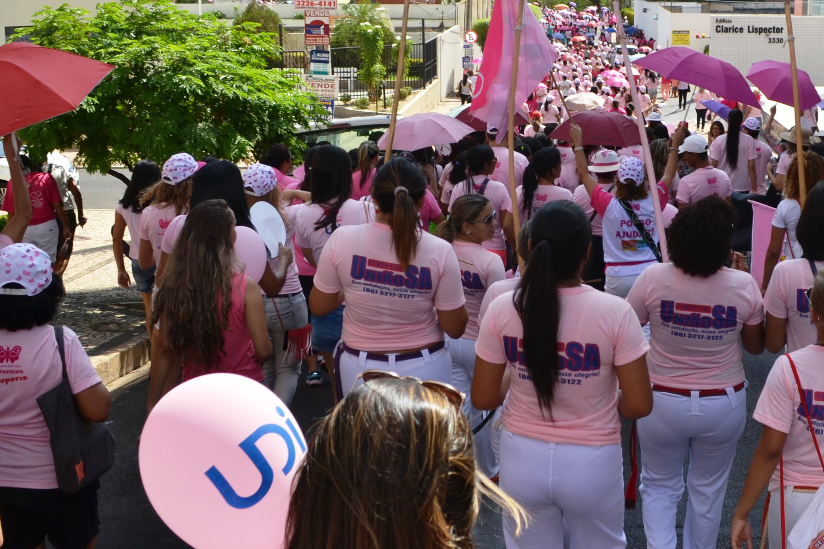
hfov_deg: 38.1
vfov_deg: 26.3
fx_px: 1167
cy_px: 185
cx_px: 600
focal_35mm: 51
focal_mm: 18
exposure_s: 1/200
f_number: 7.1
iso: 100
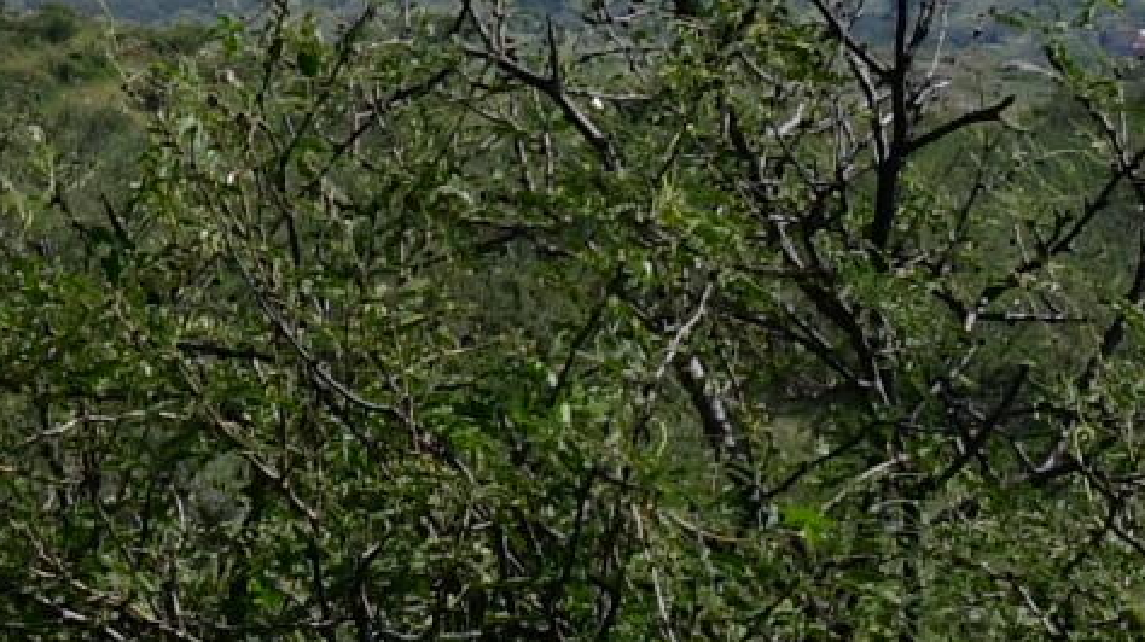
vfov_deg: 2.2
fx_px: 16507
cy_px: -736
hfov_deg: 3.9
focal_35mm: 544
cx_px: -1029
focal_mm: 55
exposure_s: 1/1600
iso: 800
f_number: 14
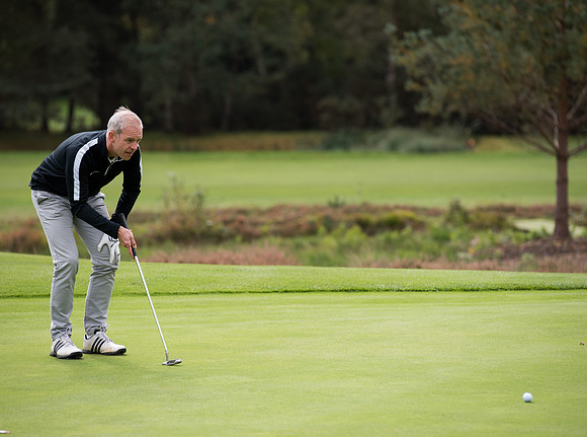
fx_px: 3630
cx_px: 279
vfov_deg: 6.9
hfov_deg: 9.2
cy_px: 218
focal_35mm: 215
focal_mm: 200
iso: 400
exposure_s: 1/1000
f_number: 4
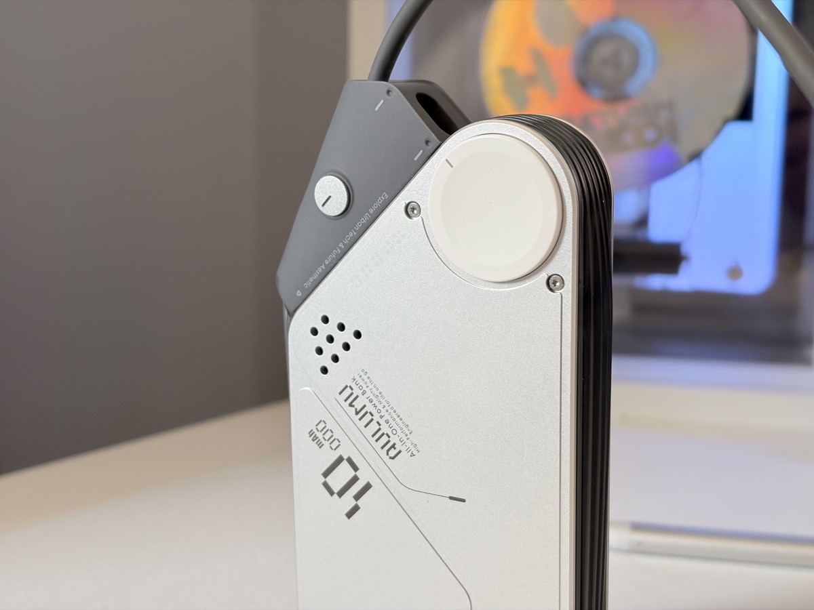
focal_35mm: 52
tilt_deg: -8.0
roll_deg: -1.4
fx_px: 1223
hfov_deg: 36.8
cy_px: 305
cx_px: 407
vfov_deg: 28.0
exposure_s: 1/59
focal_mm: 5.96
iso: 100
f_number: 1.6
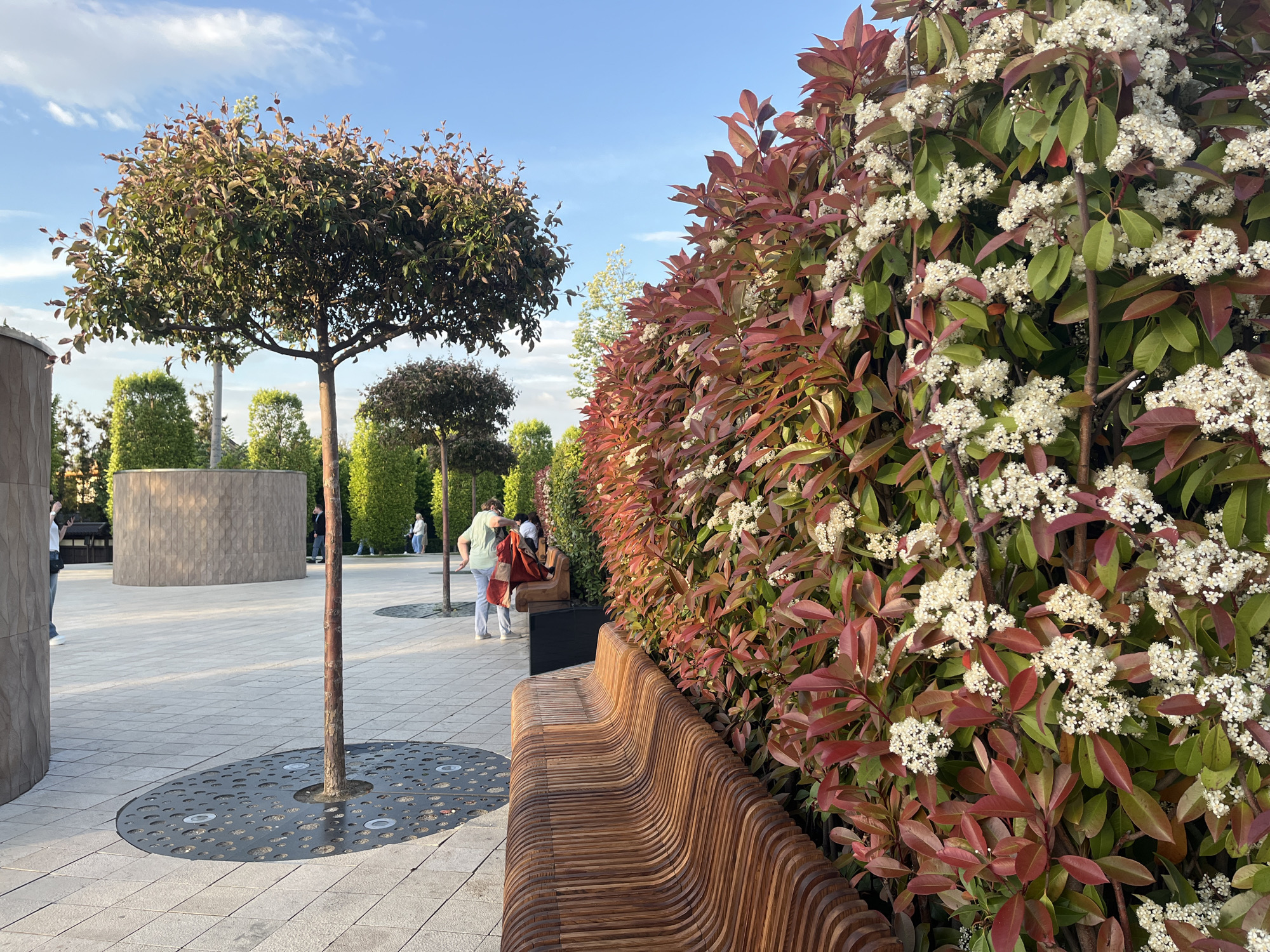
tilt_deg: +1.7
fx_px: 954
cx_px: 635
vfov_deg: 53.1
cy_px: 476
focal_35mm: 26
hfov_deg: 67.3
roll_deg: +1.4
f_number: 1.6
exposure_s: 1/467
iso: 50
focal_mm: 5.1
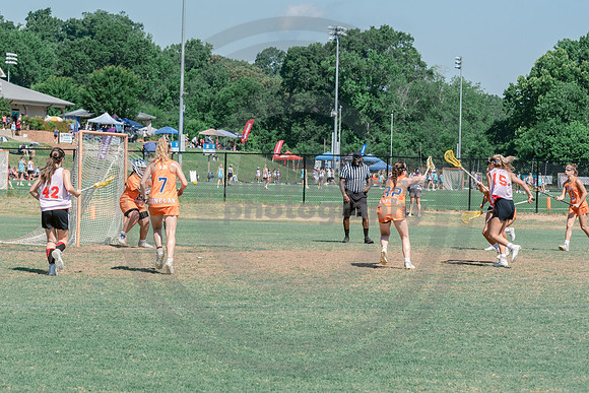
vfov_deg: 11.1
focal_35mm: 124
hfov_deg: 16.5
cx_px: 214
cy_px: 224
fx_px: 2022
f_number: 8
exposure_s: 1/1000
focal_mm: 95
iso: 400
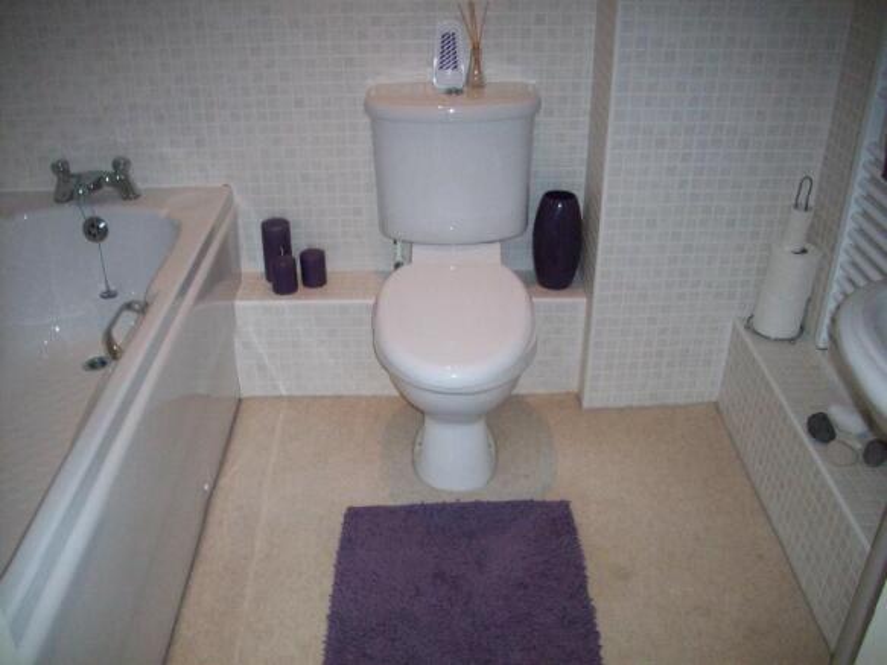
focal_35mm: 37
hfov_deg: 50.1
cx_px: 444
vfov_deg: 38.7
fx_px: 948
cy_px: 332
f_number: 2.8
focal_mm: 6.2
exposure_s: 1/45
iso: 160
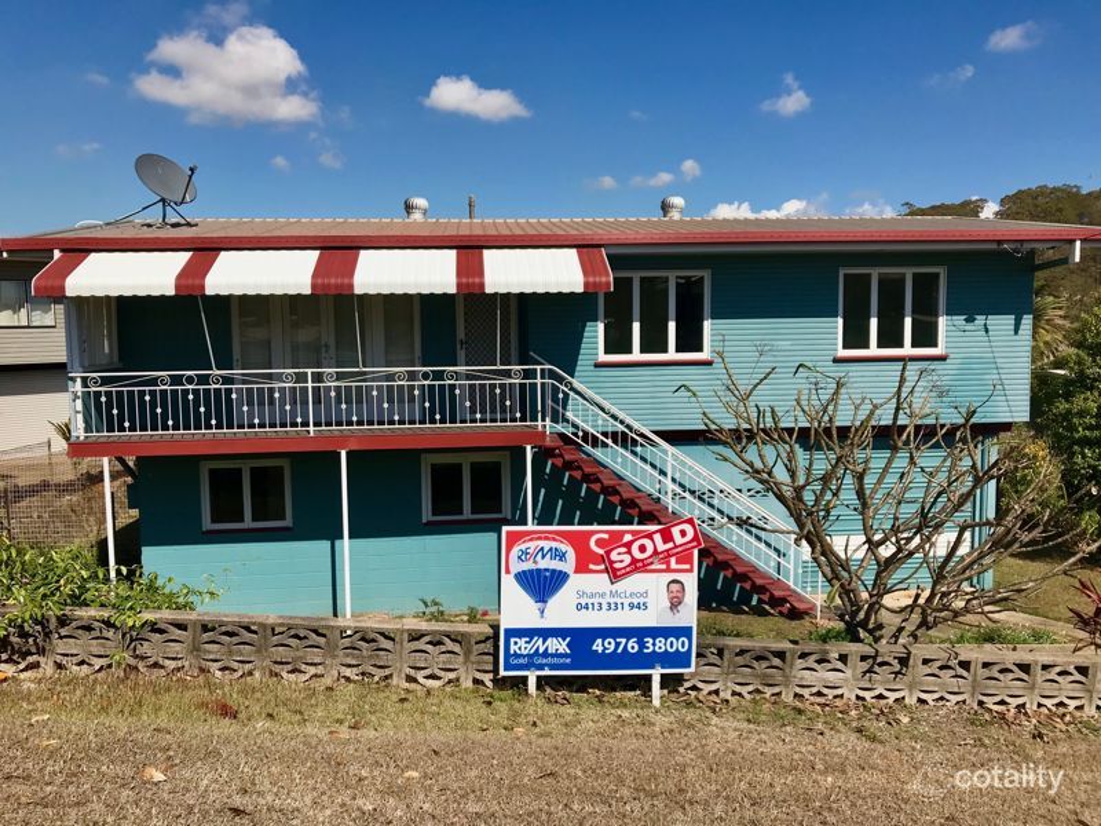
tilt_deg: -6.0
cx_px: 550
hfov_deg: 63.4
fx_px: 891
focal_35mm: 28
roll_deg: +0.8
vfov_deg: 49.7
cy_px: 413
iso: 20
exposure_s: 1/4167
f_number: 1.8
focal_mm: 3.99
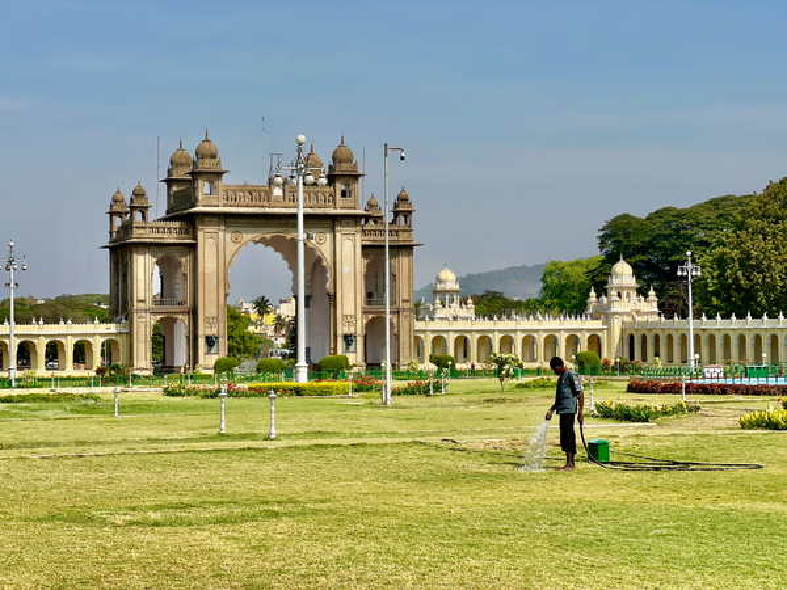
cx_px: 394
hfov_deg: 25.3
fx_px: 1751
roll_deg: +0.1
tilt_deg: +1.0
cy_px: 295
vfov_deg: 19.1
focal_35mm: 77
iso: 32
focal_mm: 9
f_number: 2.8
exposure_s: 1/791
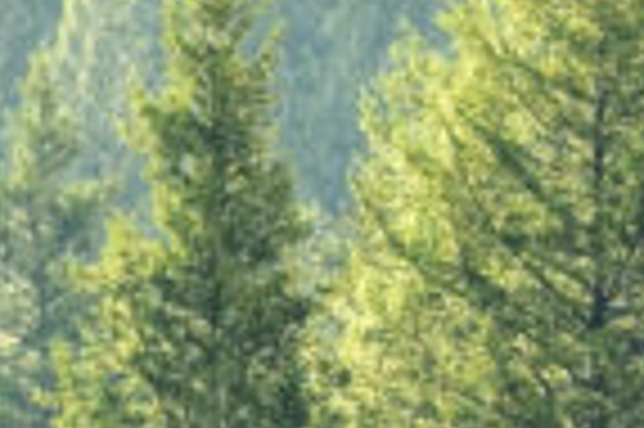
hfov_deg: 1.3
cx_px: 387
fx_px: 28696
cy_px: 1171
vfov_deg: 0.9
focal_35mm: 1606
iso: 200
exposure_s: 1/50
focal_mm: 150
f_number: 8
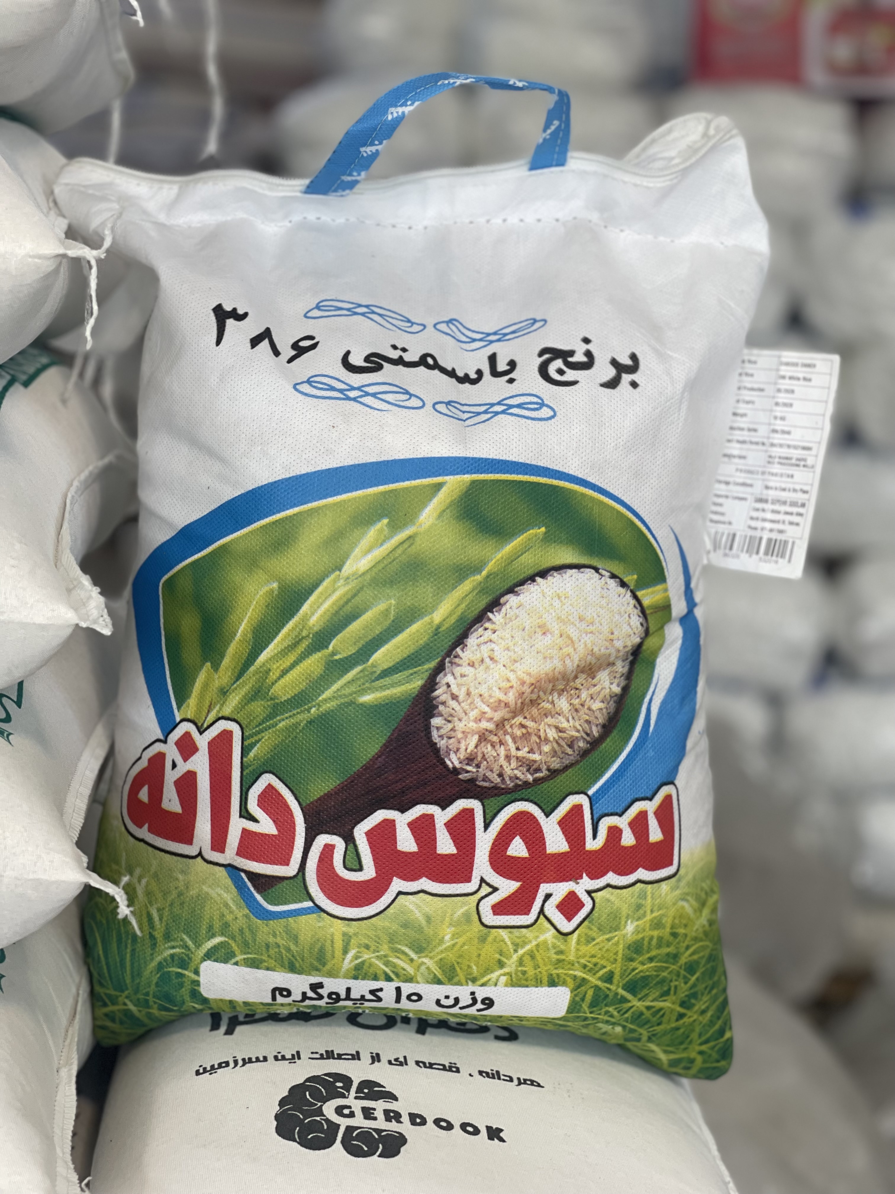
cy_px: 597
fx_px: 2206
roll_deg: -1.2
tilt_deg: -11.8
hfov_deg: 22.9
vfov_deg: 30.3
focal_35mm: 64
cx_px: 448
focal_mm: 7.5
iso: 64
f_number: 2.2
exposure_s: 1/100
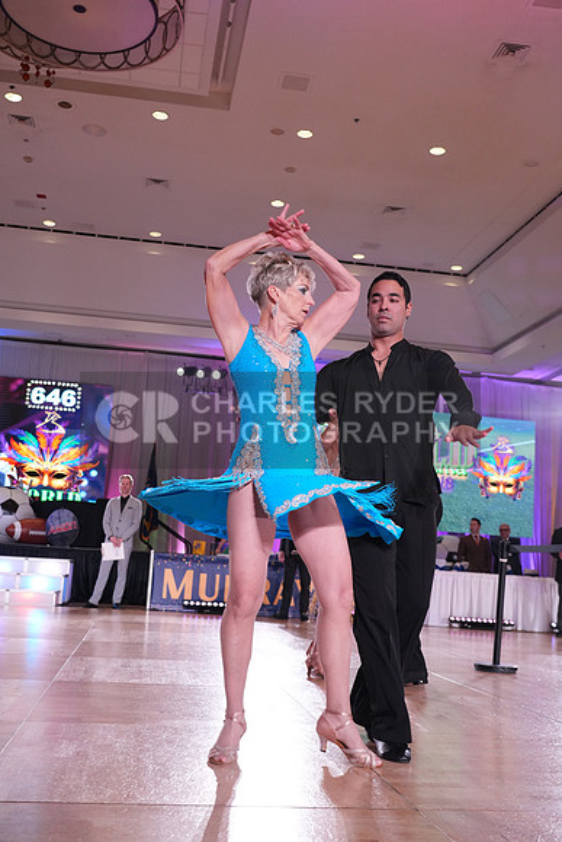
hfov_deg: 36.9
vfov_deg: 53.1
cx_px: 281
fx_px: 842
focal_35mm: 36
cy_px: 421
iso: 2500
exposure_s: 1/500
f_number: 4
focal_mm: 36
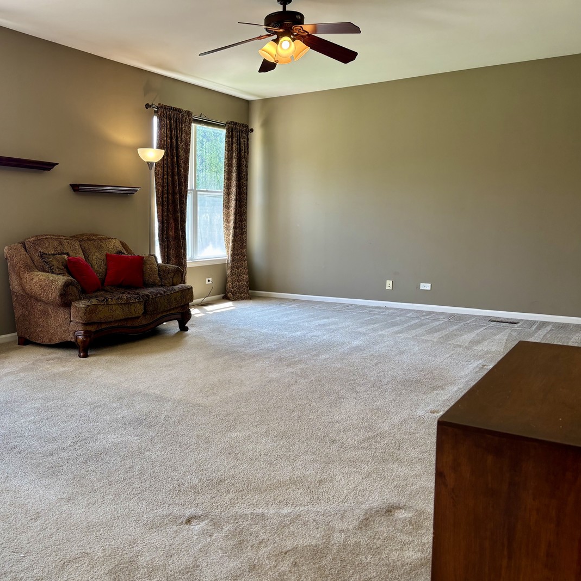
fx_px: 589
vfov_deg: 52.5
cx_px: 191
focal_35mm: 31
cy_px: 293
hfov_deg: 51.5
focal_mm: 5.96
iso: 80
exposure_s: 1/120
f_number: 1.6
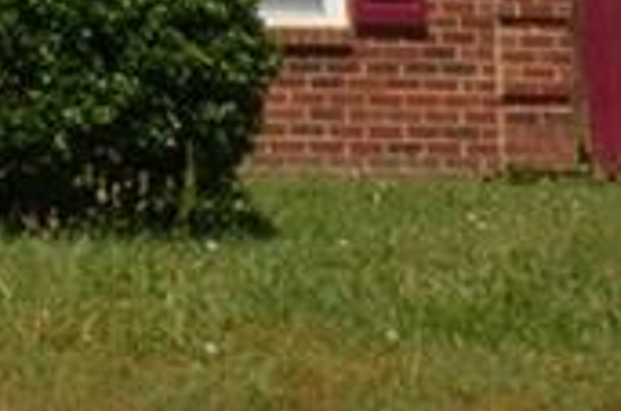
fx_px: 3716
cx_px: -1053
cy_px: -624
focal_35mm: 216
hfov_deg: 8.4
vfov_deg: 6.0
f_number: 20
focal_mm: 24
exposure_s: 1/250
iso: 640
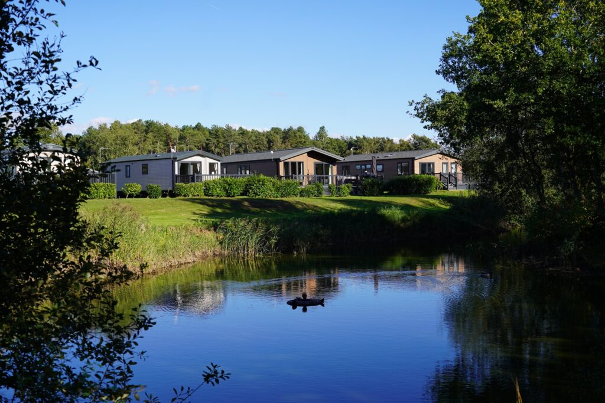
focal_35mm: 46
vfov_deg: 29.3
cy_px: 202
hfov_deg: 42.7
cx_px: 302
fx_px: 773
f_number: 5
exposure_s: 1/500
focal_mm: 46
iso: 100
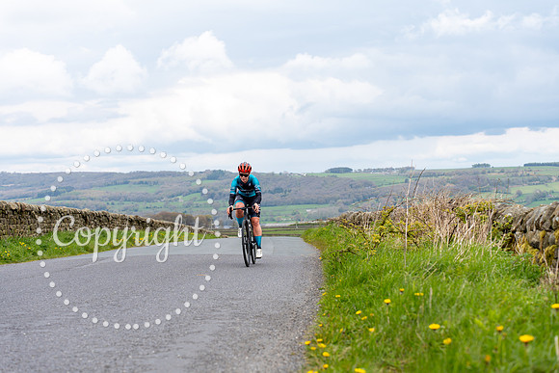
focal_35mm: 72
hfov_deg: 28.1
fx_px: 1118
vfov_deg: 18.9
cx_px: 280
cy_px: 186
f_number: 4.5
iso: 200
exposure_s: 1/640
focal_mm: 72
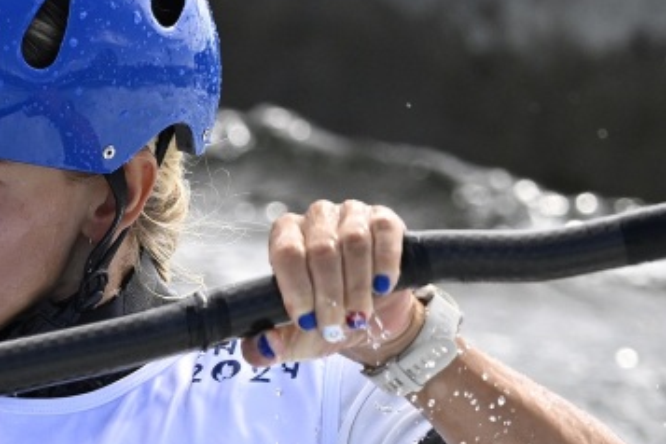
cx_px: -226
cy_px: 547
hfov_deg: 2.9
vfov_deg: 1.9
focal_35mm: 705
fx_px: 13041
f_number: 5.6
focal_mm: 210
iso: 1000
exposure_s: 1/2500
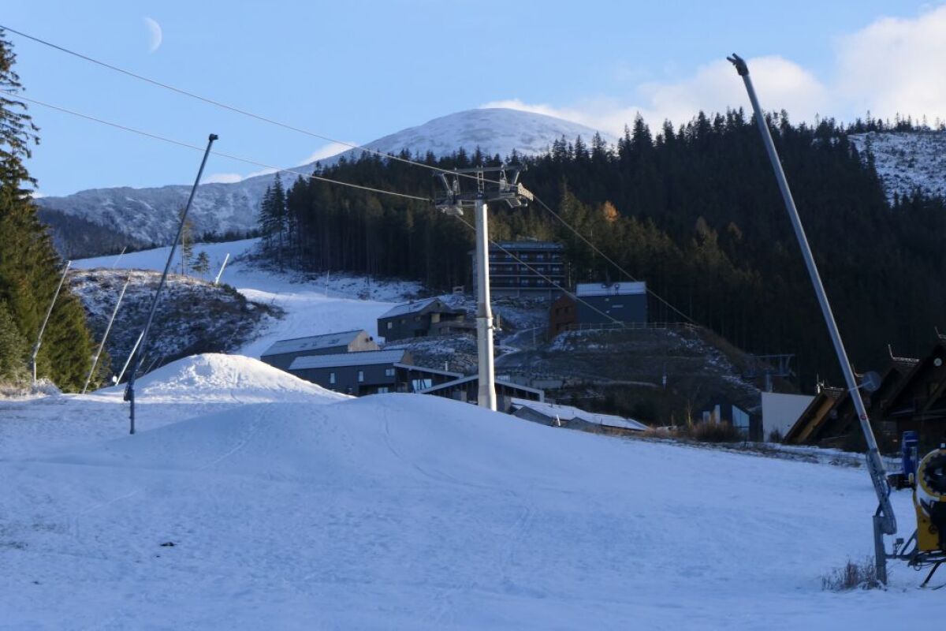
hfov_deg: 14.3
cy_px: 316
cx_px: 473
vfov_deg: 9.6
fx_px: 3757
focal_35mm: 143
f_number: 4.2
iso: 400
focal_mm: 52.3
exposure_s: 1/80
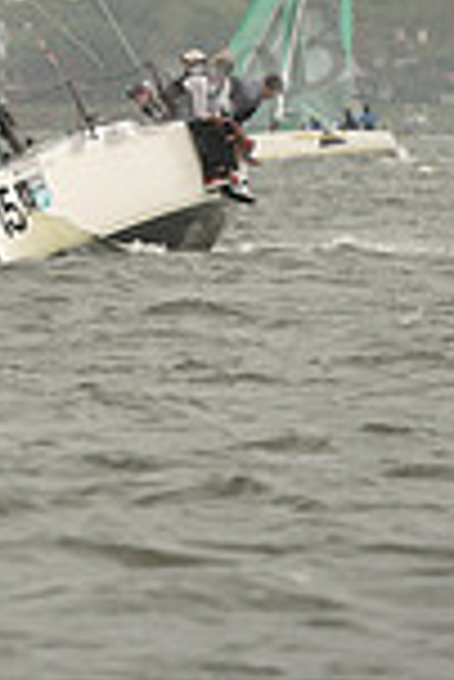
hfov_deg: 1.2
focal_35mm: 1193
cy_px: -572
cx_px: -236
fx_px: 22514
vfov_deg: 1.7
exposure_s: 1/1000
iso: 400
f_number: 6.3
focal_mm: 310
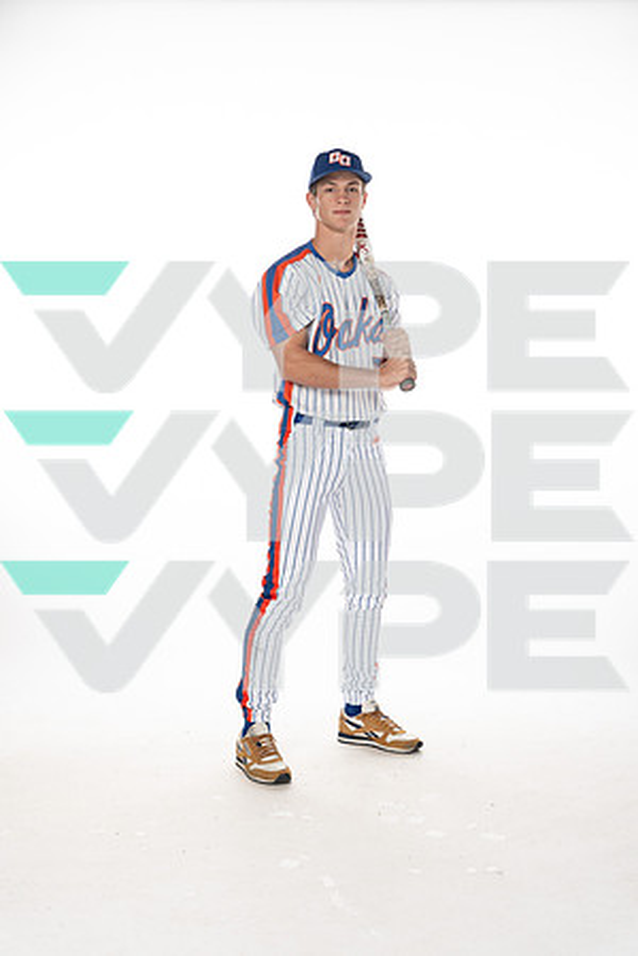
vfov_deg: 37.5
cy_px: 478
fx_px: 1409
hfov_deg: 25.5
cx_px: 319
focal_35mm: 53
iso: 400
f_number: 6.3
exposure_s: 1/250
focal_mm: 53
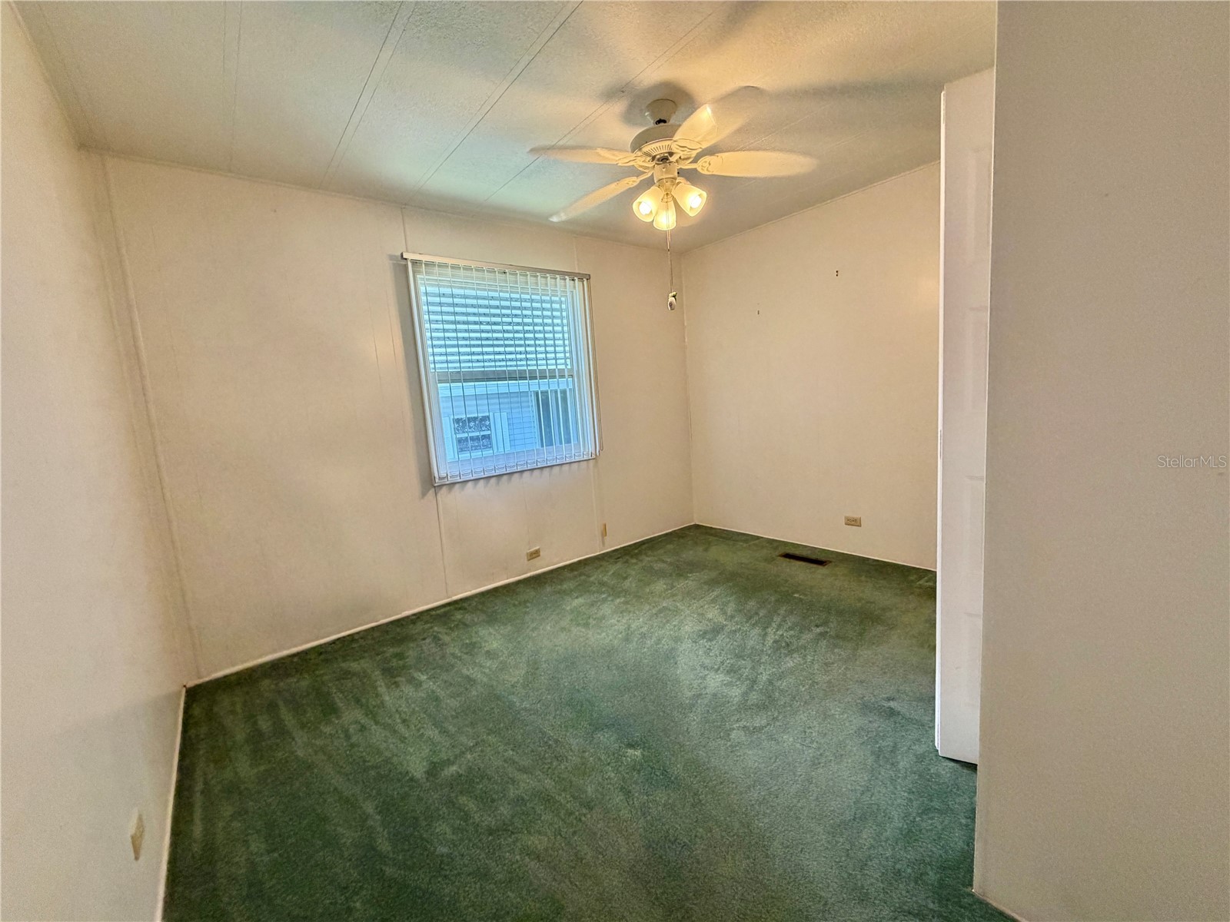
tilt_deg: -6.0
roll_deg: +5.2
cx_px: 615
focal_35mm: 14
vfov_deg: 85.7
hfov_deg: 102.1
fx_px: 497
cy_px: 461
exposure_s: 1/120
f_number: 2.2
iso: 320
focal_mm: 2.22
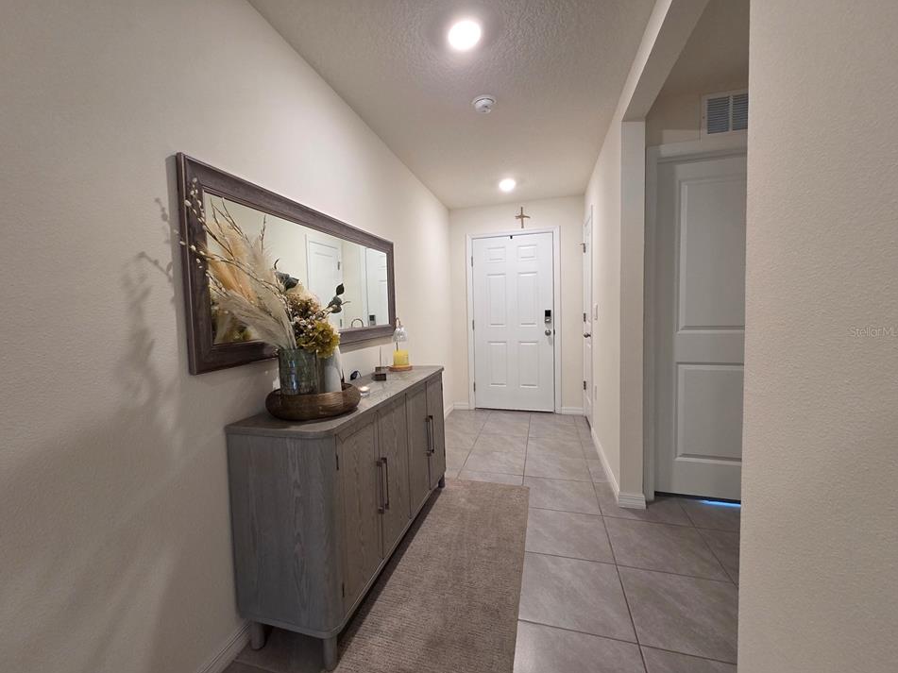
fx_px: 363
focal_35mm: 14
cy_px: 331
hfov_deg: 102.0
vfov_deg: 85.7
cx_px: 423
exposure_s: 1/60
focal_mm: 2.2
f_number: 2.2
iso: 250
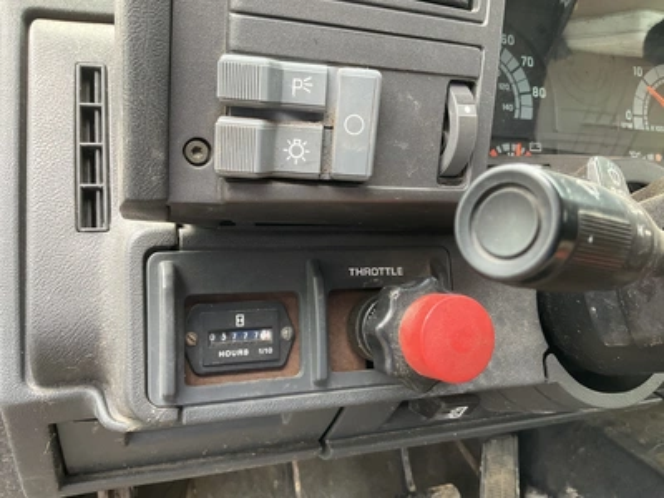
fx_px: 556
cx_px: 332
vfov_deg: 48.2
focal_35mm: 29
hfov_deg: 61.7
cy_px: 249
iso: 64
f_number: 1.8
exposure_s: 1/104
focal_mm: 3
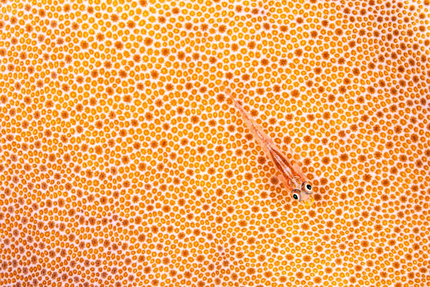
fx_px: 1254
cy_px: 144
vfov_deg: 13.0
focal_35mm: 105
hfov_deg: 19.5
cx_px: 215
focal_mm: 105
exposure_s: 1/200
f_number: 20
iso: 160
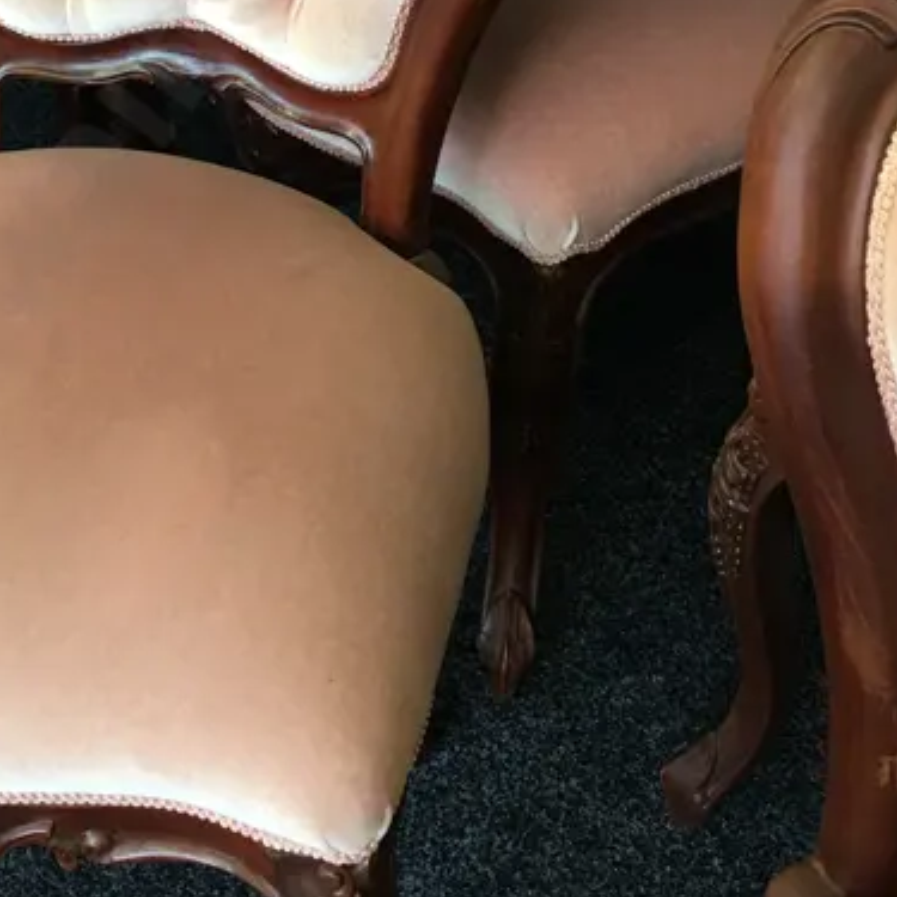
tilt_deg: -29.6
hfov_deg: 24.4
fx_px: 2052
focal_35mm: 70
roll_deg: -1.2
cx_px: 215
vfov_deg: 23.6
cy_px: 5
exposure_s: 1/17
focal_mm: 4.15
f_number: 2.2
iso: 40
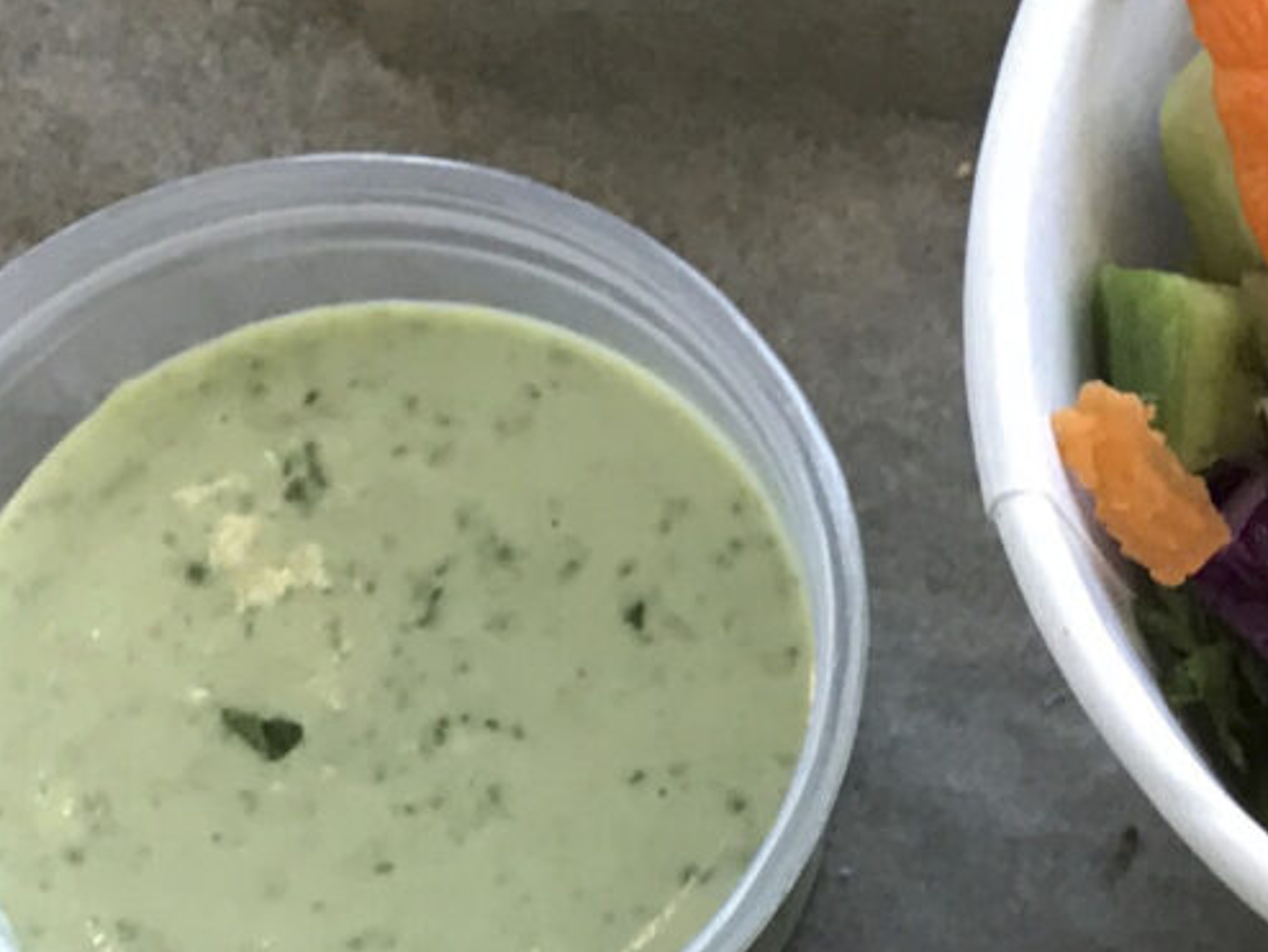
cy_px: 1899
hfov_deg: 12.3
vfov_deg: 9.6
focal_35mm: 145
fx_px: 5314
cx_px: 2379
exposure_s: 1/120
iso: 40
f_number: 1.8
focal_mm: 3.99
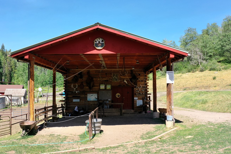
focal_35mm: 36
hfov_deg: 53.1
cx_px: 110
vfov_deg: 36.9
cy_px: 82
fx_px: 231
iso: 100
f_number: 5
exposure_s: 1/320
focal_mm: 10.26
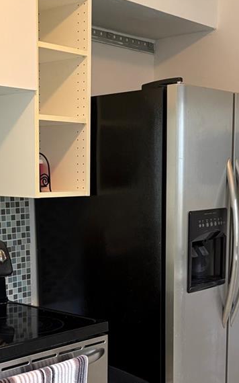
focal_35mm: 58
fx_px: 605
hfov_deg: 22.3
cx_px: 96
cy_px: 307
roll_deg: -0.4
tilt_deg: -11.4
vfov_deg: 34.0
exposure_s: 1/60
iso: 250
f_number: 1.6
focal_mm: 5.96
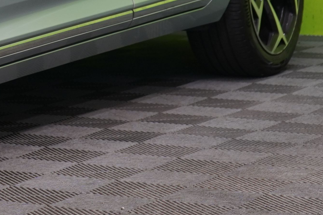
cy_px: -152
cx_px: -235
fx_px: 2082
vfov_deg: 5.8
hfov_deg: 8.6
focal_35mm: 232
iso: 400
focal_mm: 52
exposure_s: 1/30
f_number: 5
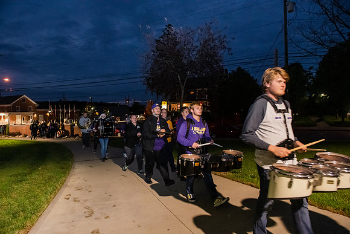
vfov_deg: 53.2
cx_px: 175
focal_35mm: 24
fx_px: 233
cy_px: 117
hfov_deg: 73.7
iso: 8000
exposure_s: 1/60
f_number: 4.5
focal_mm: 24
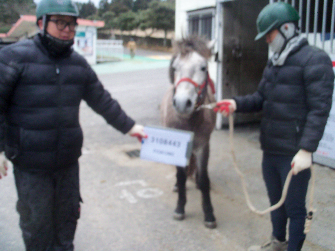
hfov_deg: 52.6
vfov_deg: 40.7
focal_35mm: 35
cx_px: 168
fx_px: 339
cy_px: 126
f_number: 3
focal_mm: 6.3
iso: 80
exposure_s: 1/30
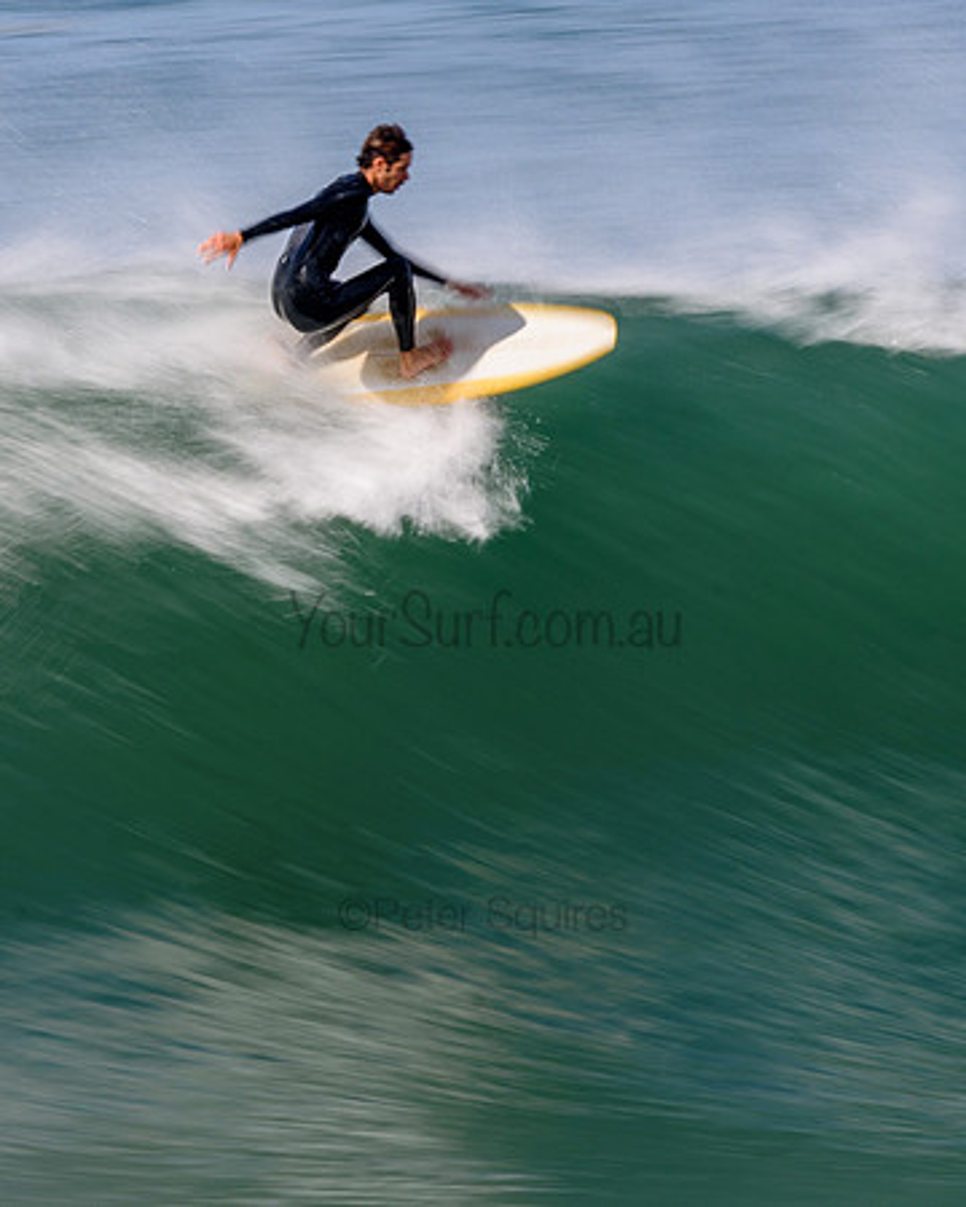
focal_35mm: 1180
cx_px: 493
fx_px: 42180
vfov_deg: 1.6
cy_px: 525
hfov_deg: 1.3
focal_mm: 440
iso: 100
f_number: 18
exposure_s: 1/20
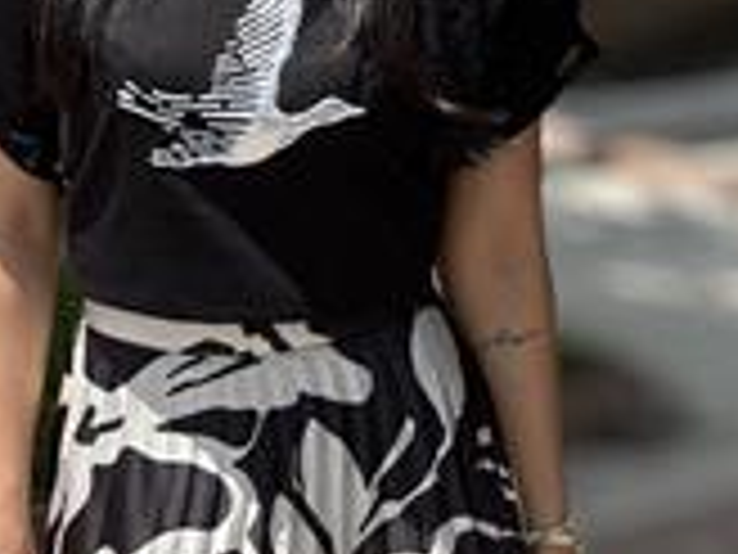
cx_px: 252
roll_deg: -0.7
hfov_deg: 10.2
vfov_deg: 7.5
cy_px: 826
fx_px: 4136
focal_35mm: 194
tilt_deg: -19.8
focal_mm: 9
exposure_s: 1/605
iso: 32
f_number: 2.8
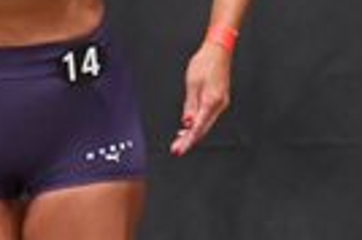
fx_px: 13980
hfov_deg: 1.5
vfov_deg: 1.0
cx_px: -269
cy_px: 162
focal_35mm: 1392
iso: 5000
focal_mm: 160
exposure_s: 1/400
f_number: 5.6
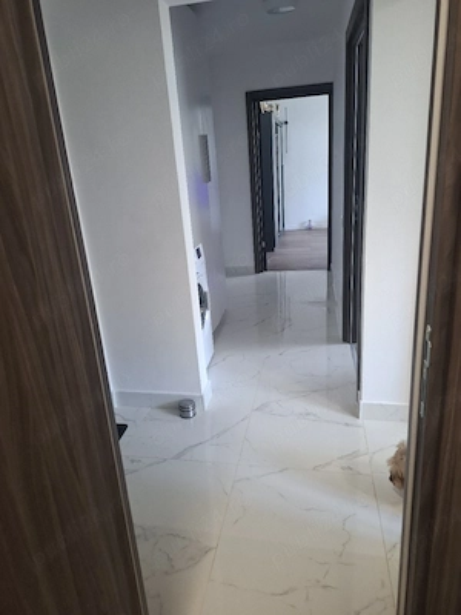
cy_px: 308
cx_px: 230
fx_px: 408
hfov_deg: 58.9
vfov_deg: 73.9
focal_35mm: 23
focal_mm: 5.54
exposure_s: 1/33
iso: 250
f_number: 1.8
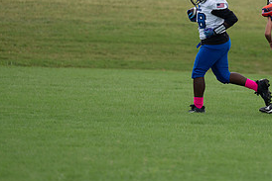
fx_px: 3198
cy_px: 30
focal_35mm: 423
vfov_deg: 3.3
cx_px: 250
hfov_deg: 4.9
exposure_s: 1/3200
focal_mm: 200
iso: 400
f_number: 2.8
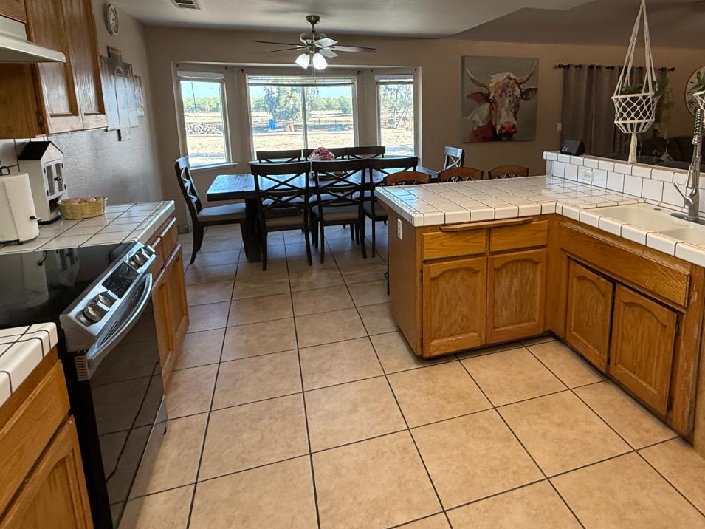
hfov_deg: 75.5
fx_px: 448
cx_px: 425
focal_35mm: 22
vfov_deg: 59.9
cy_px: 185
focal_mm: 2.22
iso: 200
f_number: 2.2
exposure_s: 1/120
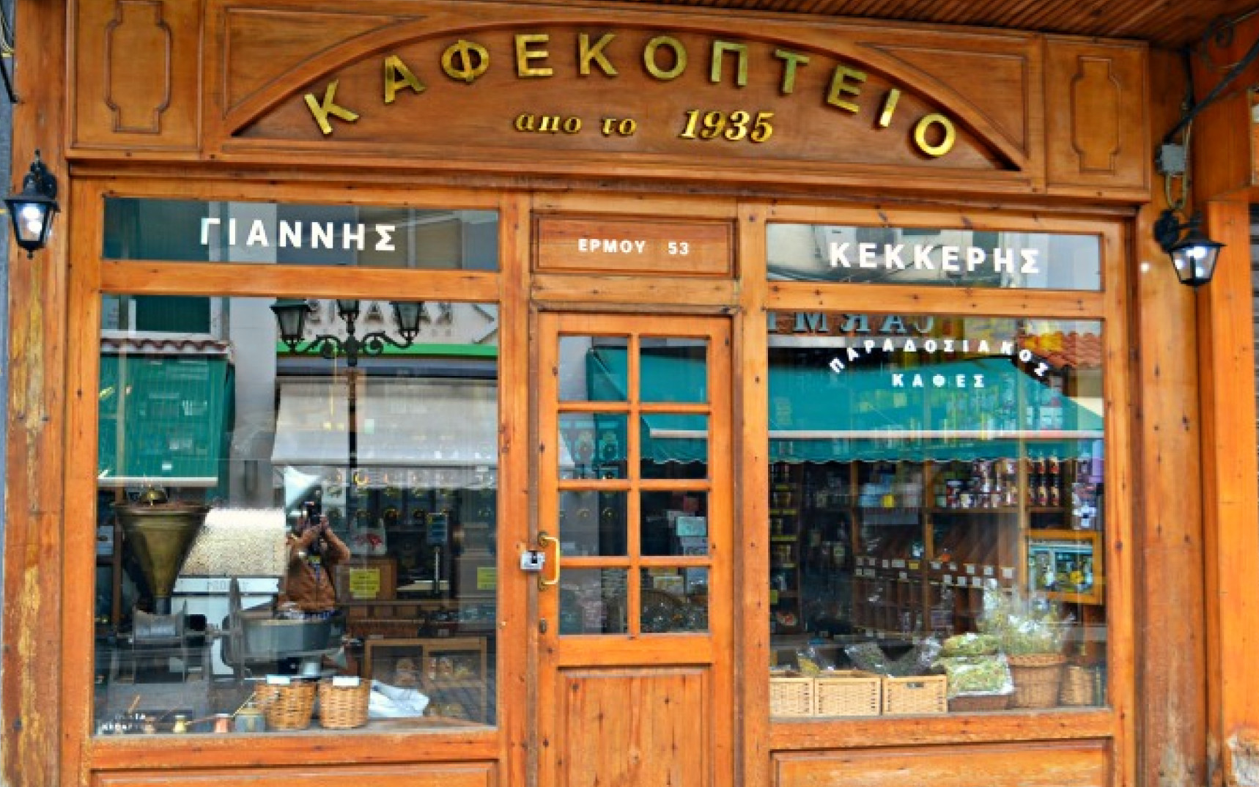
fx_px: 1407
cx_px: 580
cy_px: 423
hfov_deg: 48.2
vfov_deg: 31.2
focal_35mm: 41
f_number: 5.6
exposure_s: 1/100
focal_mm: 24
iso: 400
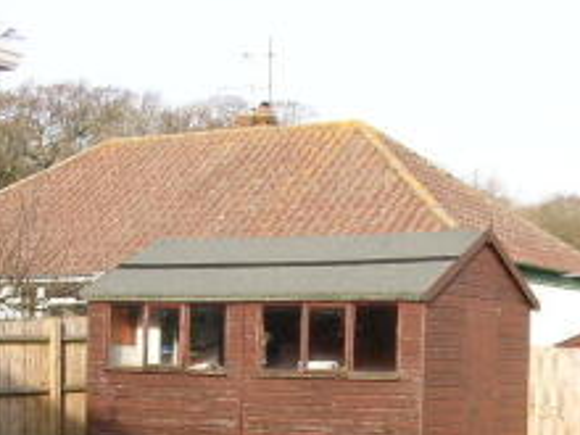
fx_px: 1374
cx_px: 341
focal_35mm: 82
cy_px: 450
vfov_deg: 17.5
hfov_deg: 23.8
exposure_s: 1/162
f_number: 5.2
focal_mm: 6.5
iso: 50
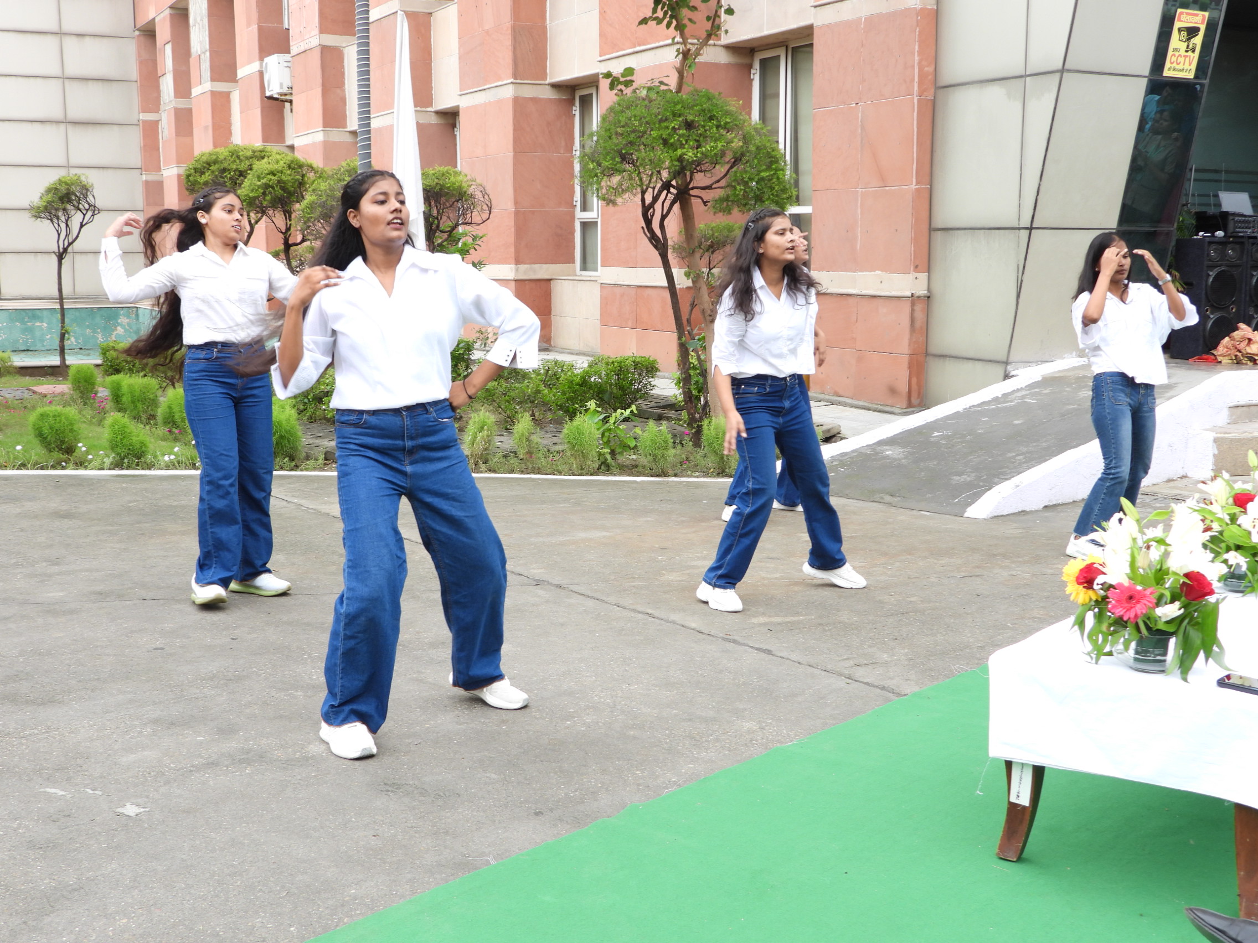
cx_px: 629
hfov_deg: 45.8
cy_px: 472
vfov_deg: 35.1
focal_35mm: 41
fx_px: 1490
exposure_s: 1/200
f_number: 3.2
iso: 100
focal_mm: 7.4
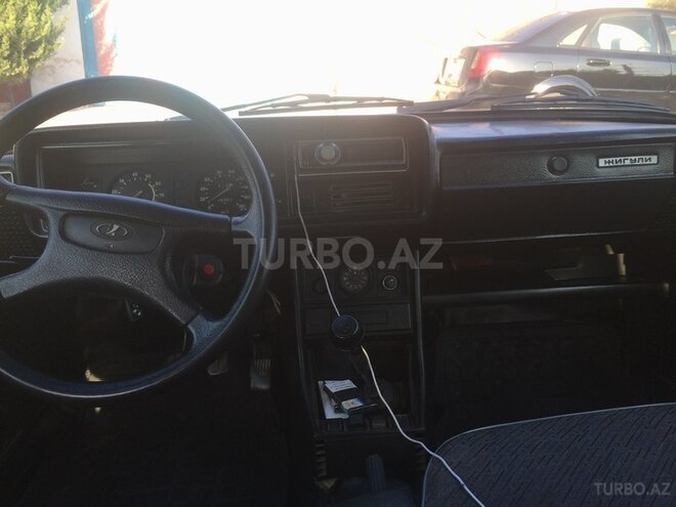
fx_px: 566
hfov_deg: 61.7
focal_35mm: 29
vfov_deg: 48.2
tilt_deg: -16.5
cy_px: 254
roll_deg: -1.4
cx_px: 338
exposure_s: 1/150
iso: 32
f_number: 2.2
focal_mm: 4.15
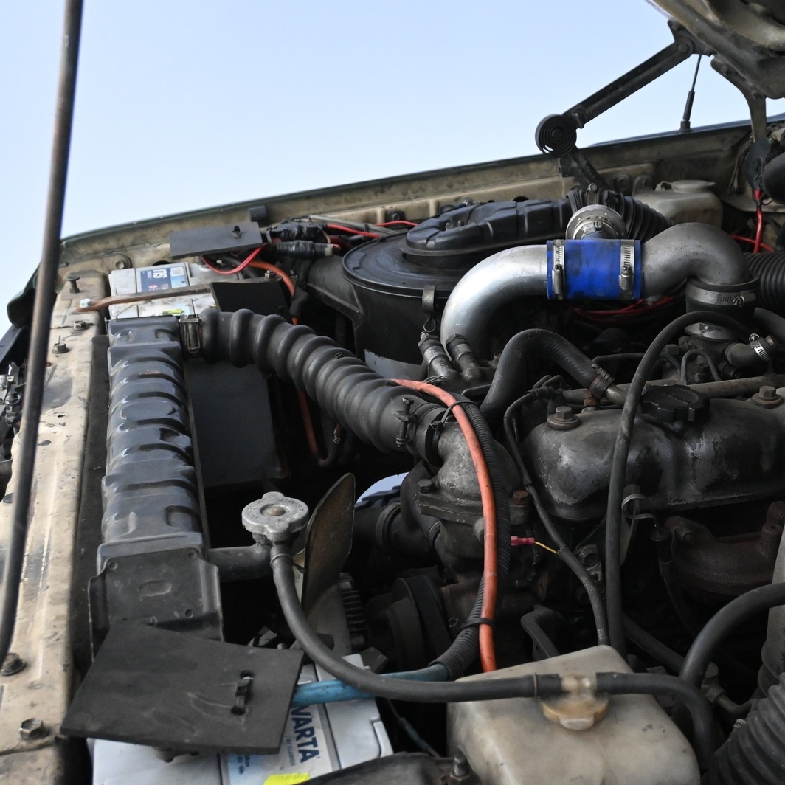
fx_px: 1145
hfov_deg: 36.9
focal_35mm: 45
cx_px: 593
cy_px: 390
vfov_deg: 37.8
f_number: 6.3
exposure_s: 1/160
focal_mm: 23
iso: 4000
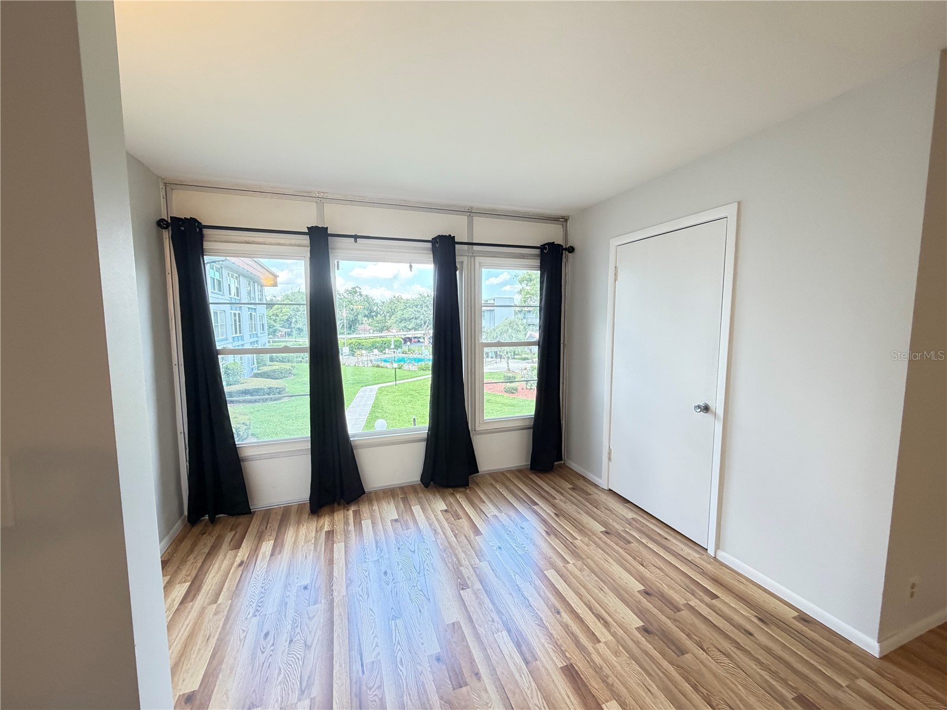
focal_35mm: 14
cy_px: 355
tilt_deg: -5.2
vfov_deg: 85.7
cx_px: 474
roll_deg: +0.7
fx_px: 383
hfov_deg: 102.1
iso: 400
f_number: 2.2
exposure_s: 1/60
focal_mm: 2.22
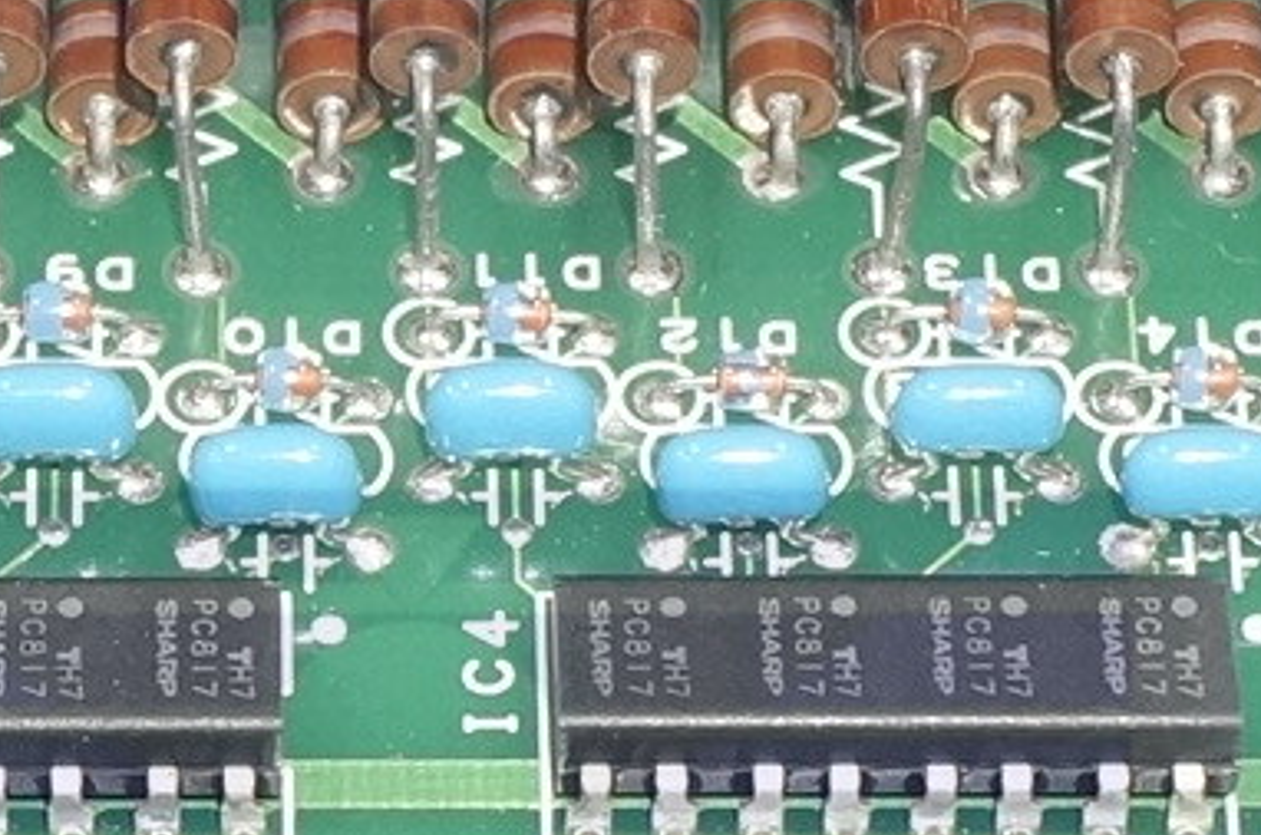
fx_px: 10766
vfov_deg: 4.4
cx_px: 224
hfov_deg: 6.7
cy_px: 106
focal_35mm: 308
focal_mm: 32
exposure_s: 1/100
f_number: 6.3
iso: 800
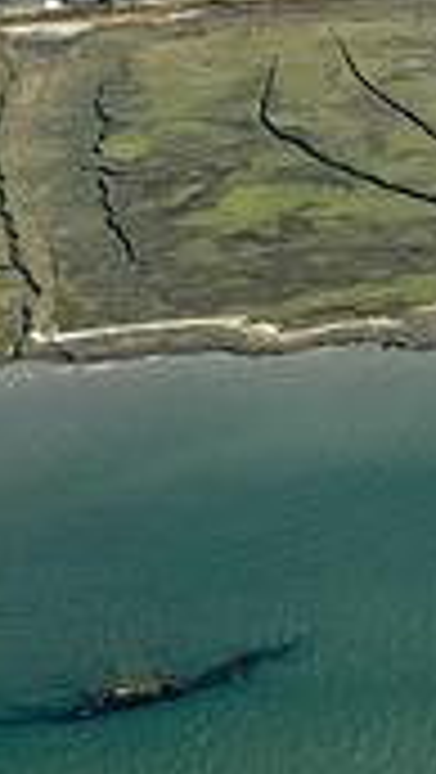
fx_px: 4718
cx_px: 526
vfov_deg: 9.2
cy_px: -268
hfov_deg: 5.3
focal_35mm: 230
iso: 20
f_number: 2
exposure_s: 1/959
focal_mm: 6
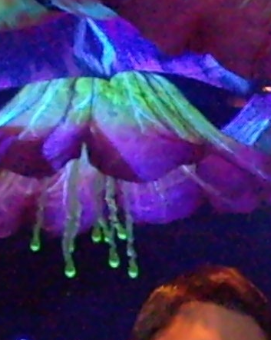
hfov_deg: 8.5
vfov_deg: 10.9
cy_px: 473
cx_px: 536
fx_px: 1726
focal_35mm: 172
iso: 800
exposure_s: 1/40
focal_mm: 6.2
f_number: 2.7
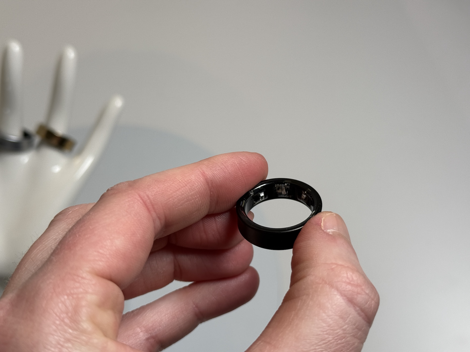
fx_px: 652
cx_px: 235
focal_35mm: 48
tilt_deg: -62.4
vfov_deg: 30.3
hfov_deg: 39.7
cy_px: 176
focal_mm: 6.76
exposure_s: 1/243
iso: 80
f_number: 1.78
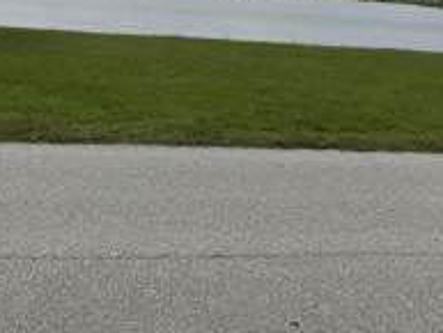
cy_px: 65
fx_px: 922
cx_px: 248
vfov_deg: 20.2
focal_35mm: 72
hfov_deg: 27.0
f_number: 1.8
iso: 20
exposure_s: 1/4405
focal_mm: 3
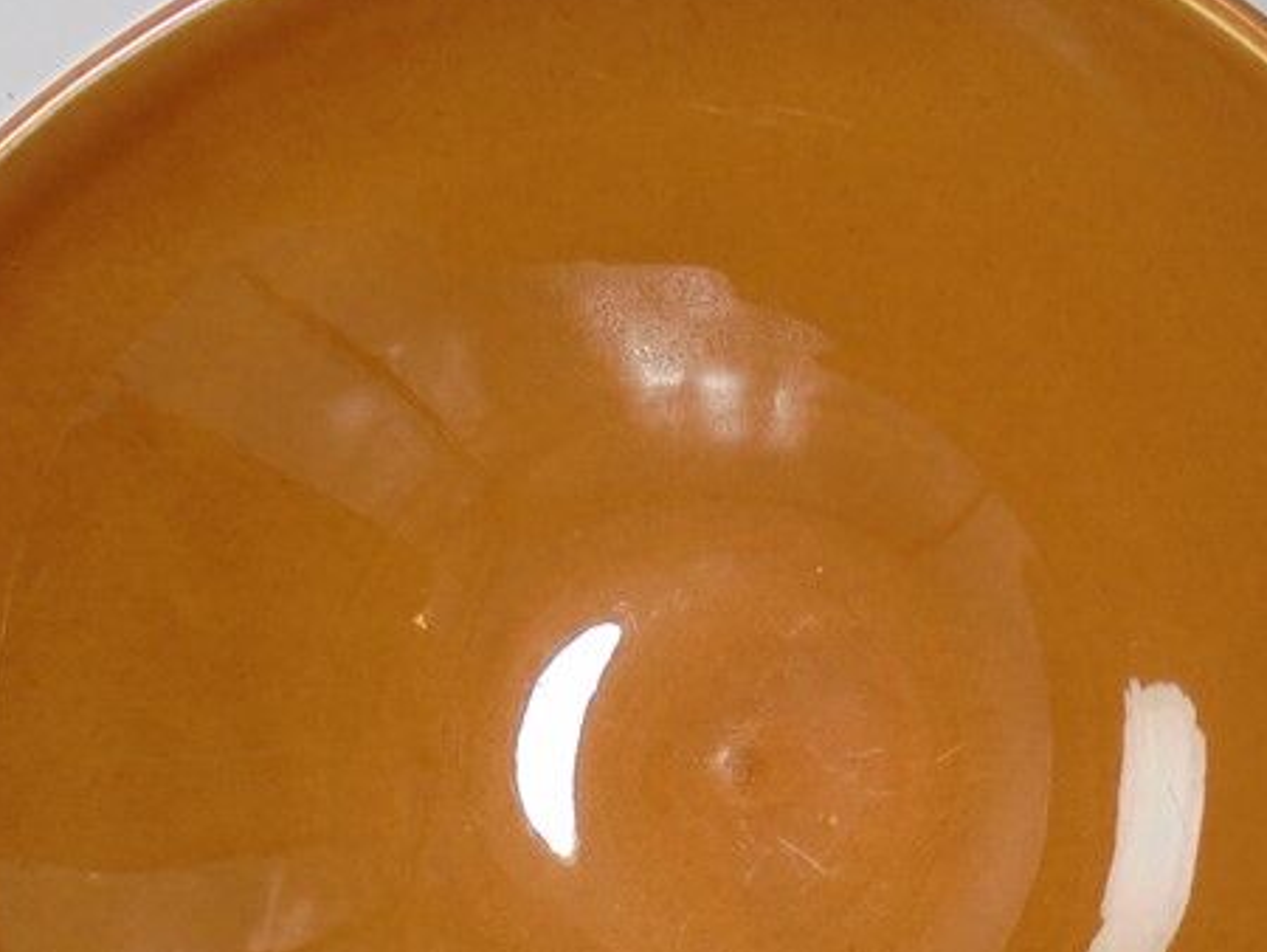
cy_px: 751
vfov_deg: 24.9
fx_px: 2124
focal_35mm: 58
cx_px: 648
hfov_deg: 33.2
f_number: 3.7
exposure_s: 1/60
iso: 100
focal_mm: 5.3
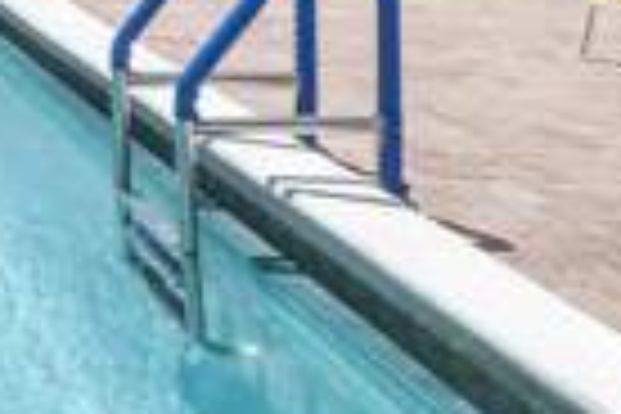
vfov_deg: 14.1
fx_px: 1501
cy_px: -310
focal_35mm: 87
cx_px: -536
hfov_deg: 18.0
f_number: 11
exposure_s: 1/200
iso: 100
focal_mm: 10
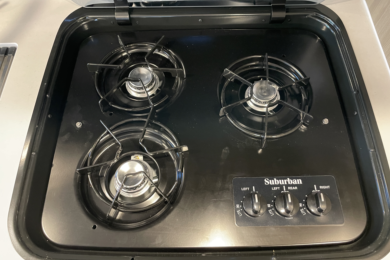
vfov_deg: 46.3
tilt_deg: -62.9
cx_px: 195
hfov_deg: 65.5
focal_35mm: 28
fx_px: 303
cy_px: 117
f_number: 1.6
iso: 640
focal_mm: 4.2
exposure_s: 1/32
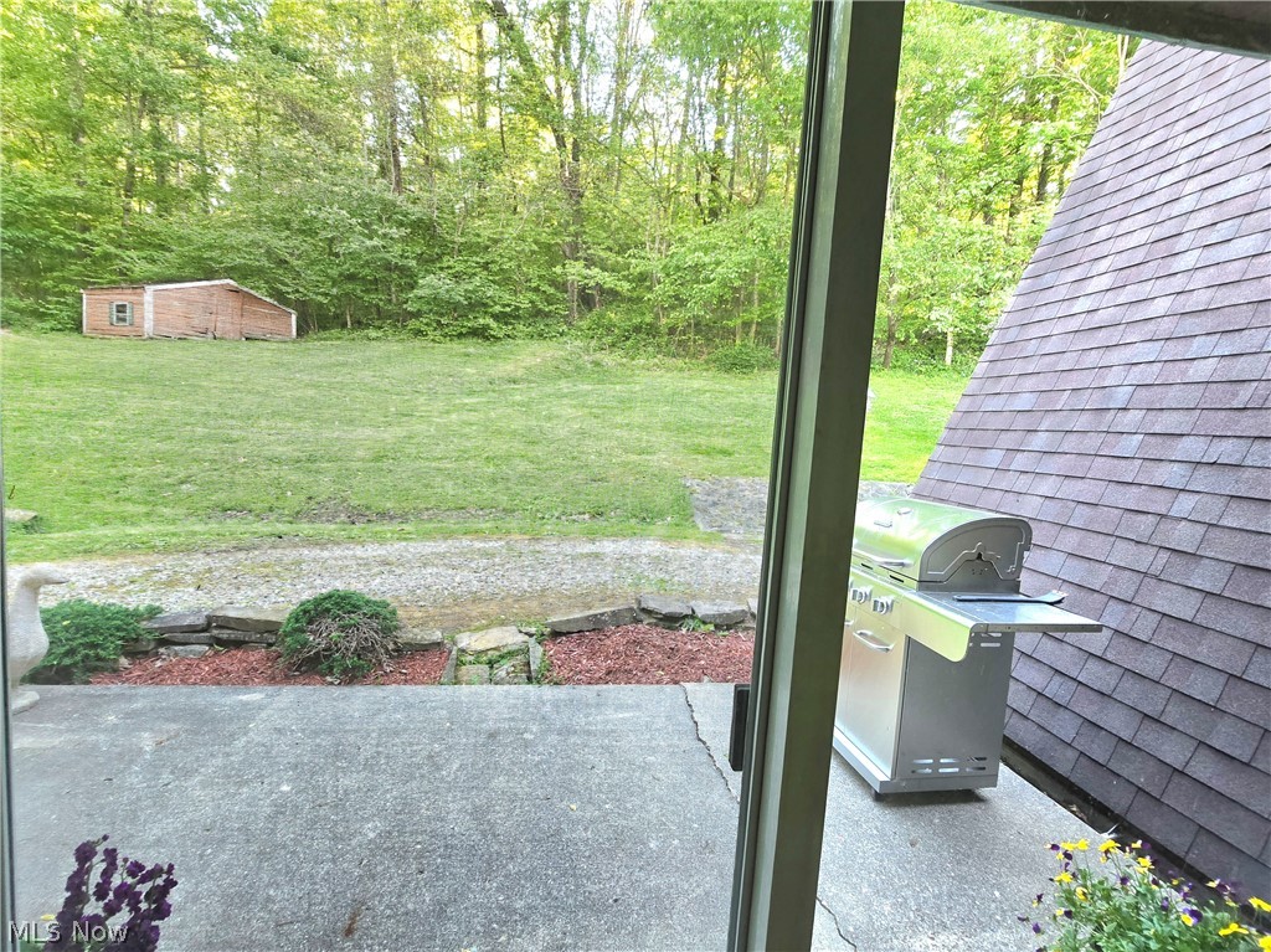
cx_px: 636
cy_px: 476
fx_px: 477
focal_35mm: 13
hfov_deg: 106.2
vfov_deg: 89.9
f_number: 2.2
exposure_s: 1/60.2
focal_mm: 2.2
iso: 125
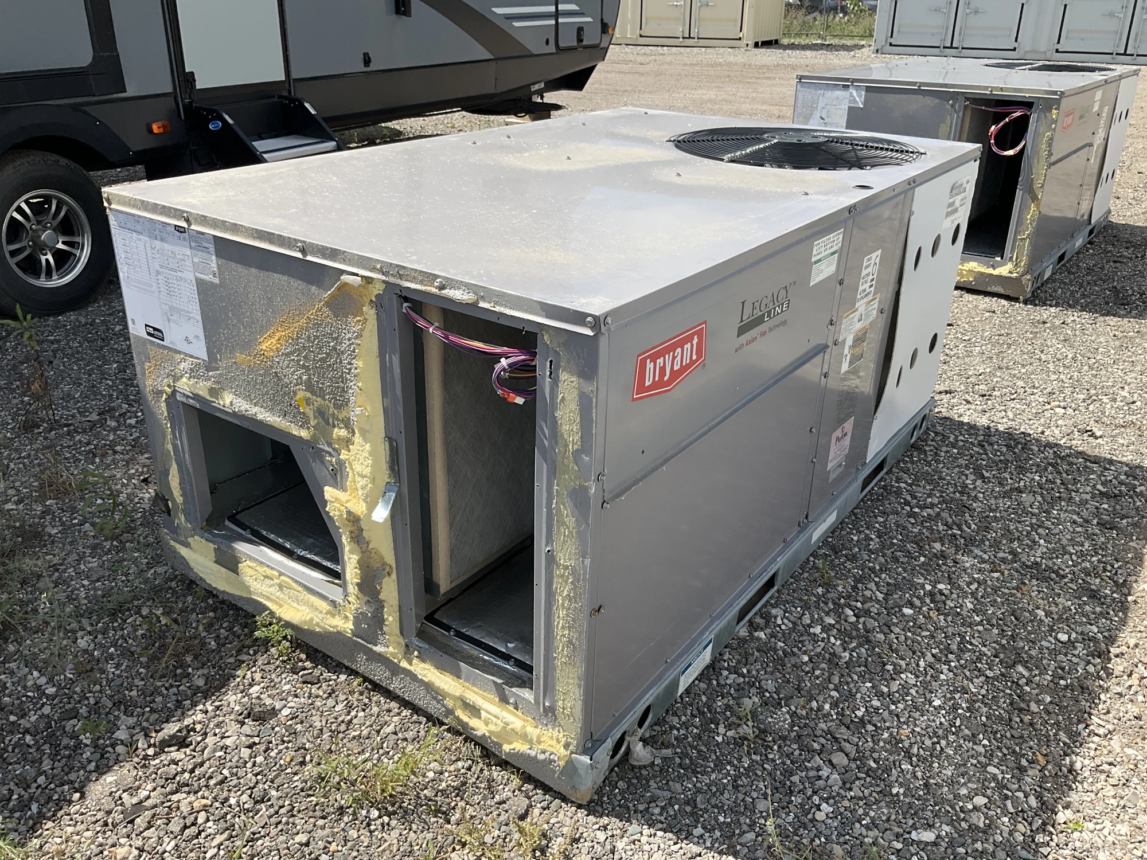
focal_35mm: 29
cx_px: 574
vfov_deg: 48.2
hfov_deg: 61.7
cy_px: 430
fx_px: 961
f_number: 1.8
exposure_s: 1/1311
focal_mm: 3
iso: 25
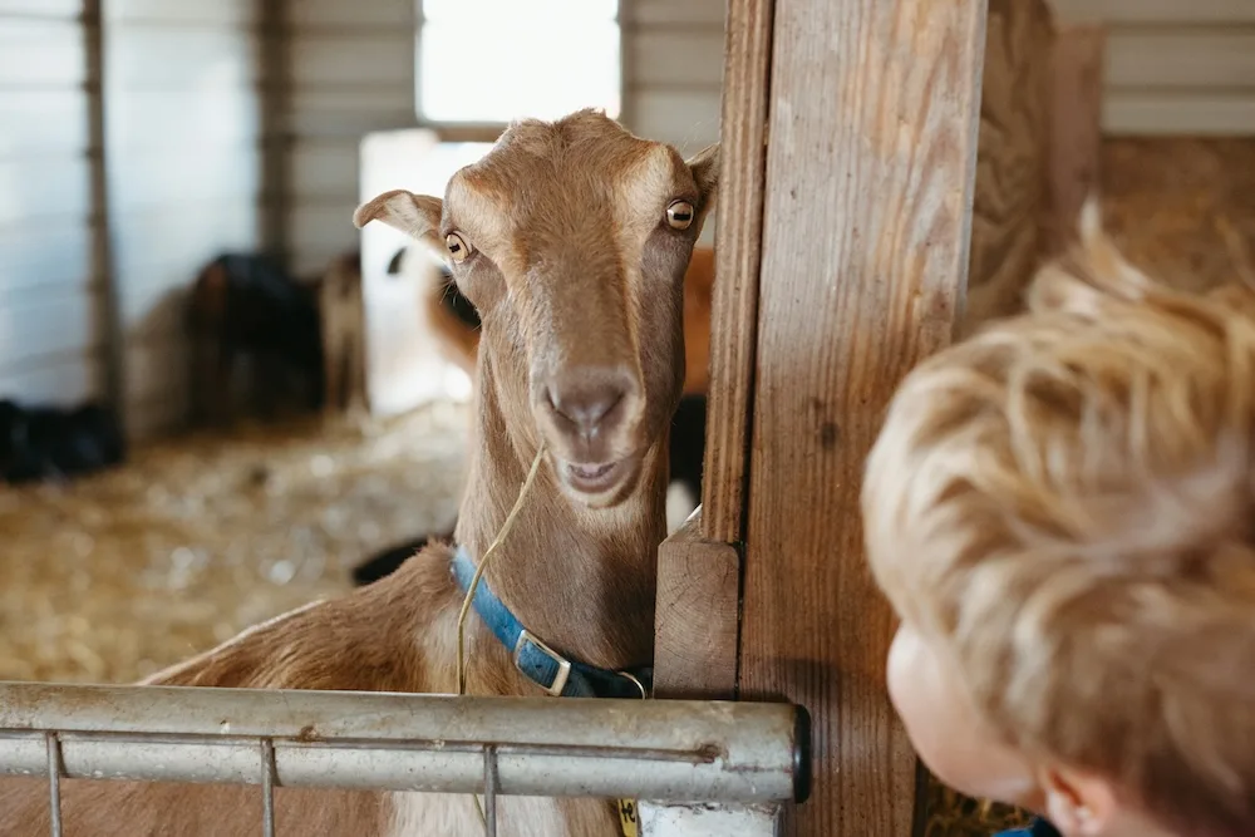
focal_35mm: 53
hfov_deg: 37.5
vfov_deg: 25.5
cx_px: 628
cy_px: 418
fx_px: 1848
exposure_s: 1/320
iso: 1000
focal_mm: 35
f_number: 2.8
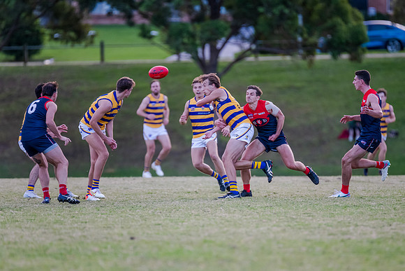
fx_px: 4204
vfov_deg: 3.7
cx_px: 231
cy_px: 147
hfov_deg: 5.5
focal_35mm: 374
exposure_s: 1/1600
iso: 1400
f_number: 2.8
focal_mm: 300
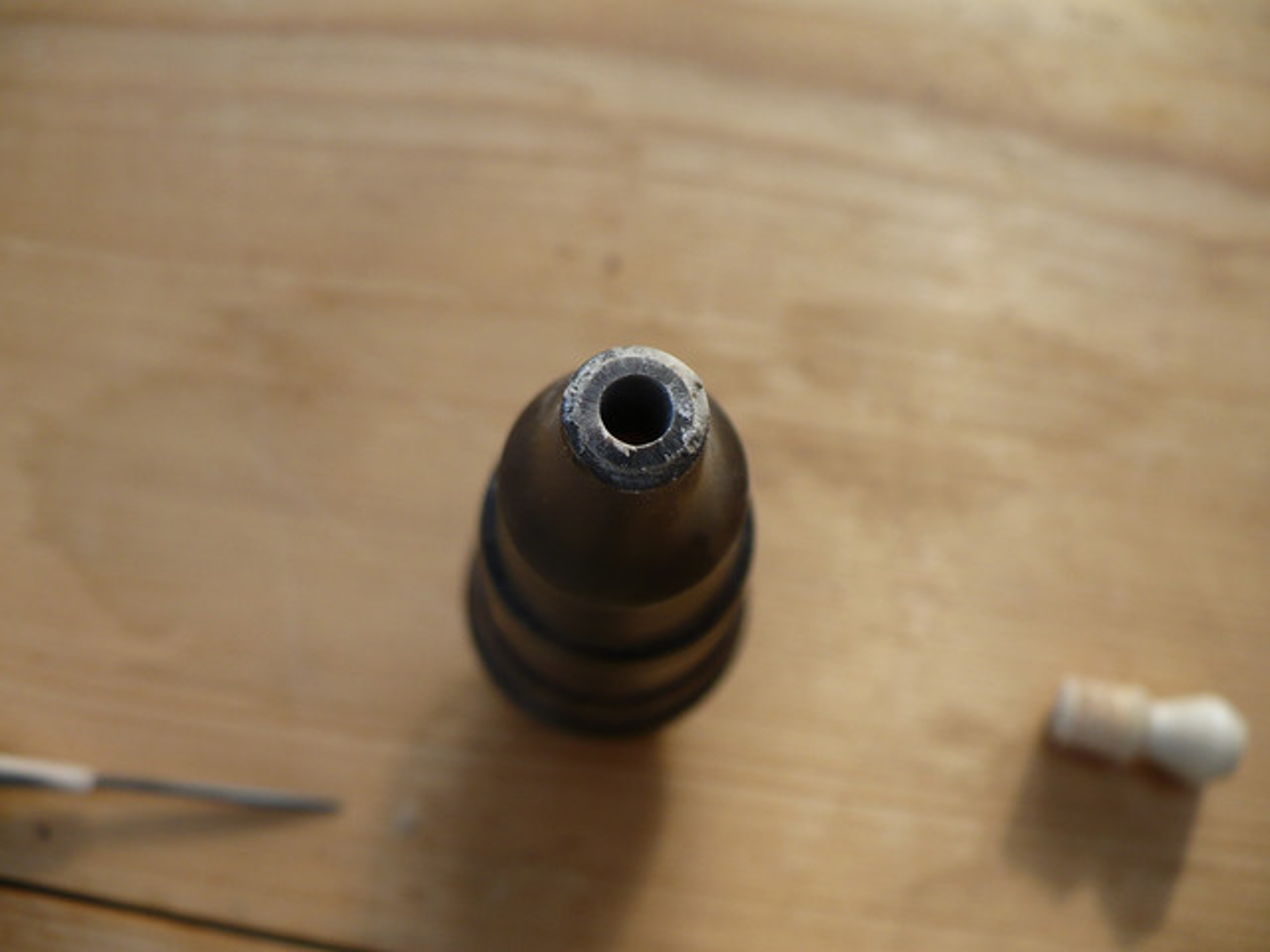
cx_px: 635
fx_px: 1357
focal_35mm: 37
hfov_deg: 50.1
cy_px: 476
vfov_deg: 38.7
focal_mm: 6.1
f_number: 2.8
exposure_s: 1/100
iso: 100
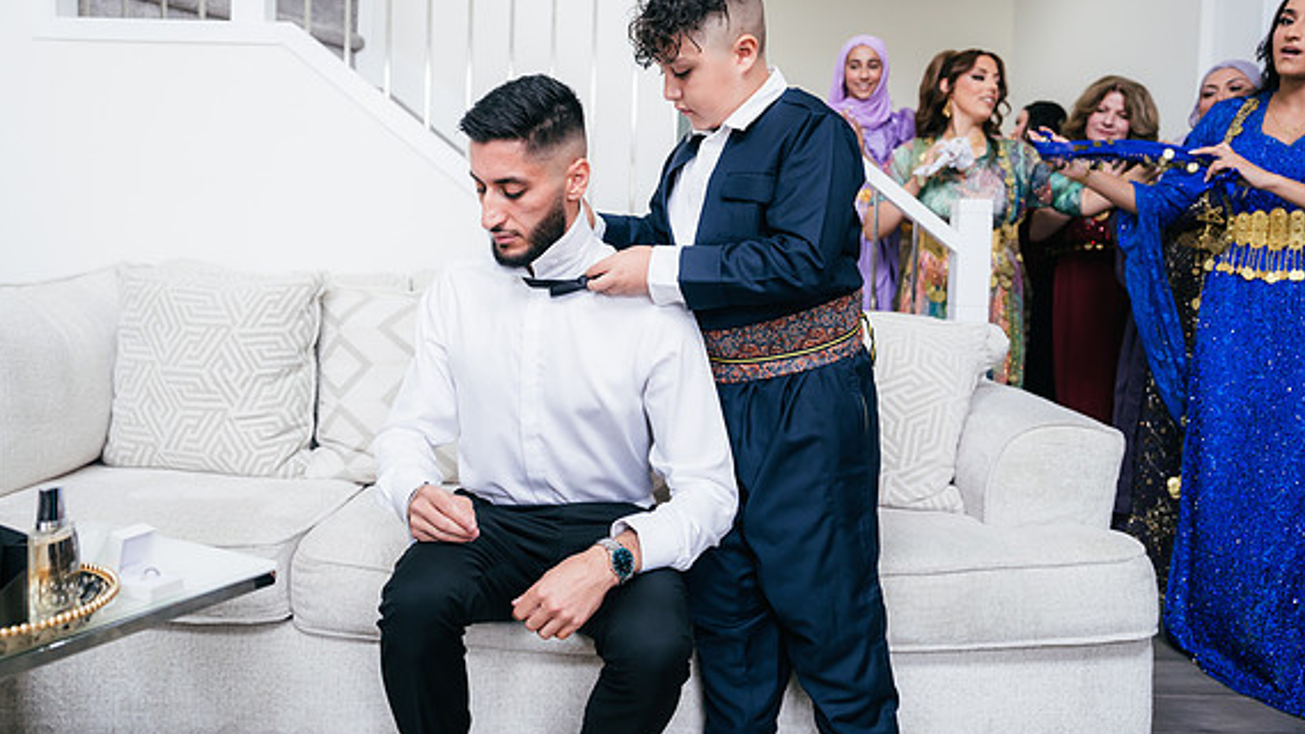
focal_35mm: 31
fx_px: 1073
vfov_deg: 37.7
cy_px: 309
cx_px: 642
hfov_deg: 62.6
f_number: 2.8
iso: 500
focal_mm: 29
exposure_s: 1/160
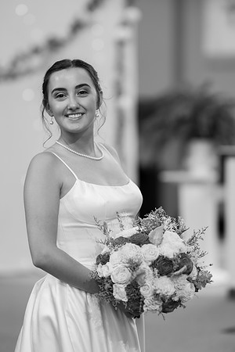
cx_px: 118
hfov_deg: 10.2
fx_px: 1322
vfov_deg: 15.2
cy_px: 176
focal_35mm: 135
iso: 200
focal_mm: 135
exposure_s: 1/320
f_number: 1.8
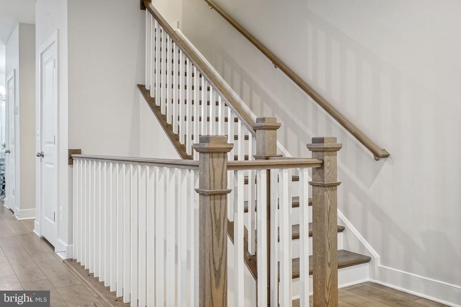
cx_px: 230
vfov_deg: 40.0
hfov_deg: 57.2
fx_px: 423
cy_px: 154
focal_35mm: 33
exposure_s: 1/13
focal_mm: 33
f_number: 9
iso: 800
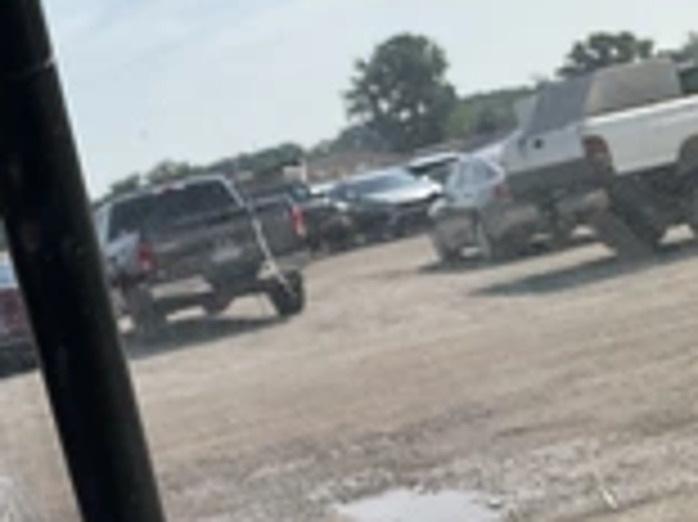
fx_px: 1511
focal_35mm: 75
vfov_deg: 19.6
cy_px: 252
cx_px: -176
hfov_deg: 23.4
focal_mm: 3
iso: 25
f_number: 1.8
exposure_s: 1/2538
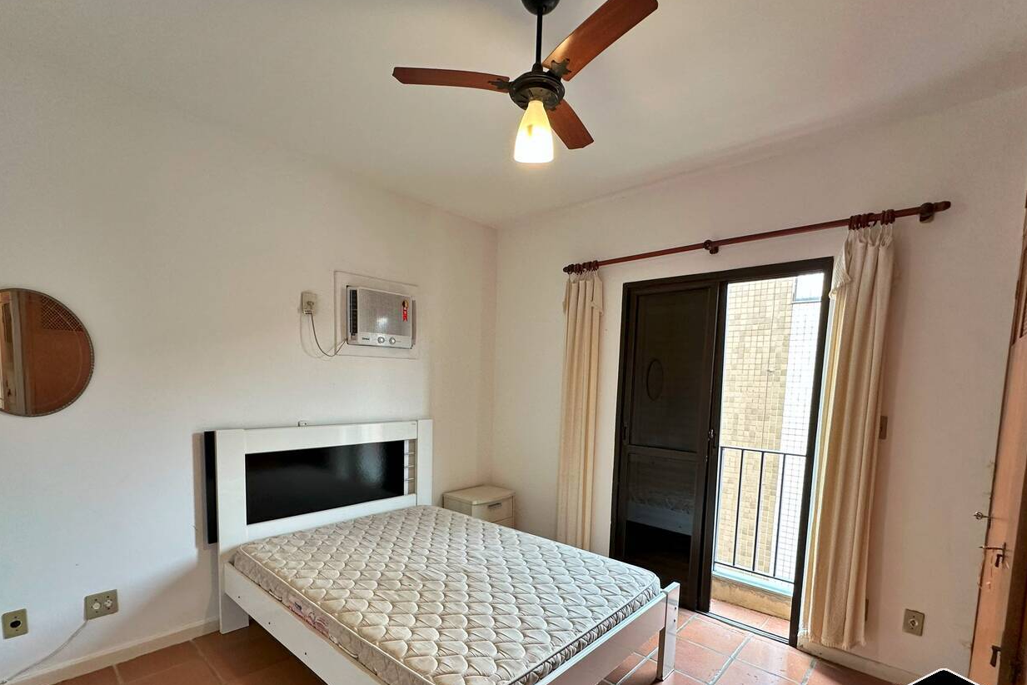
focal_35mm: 17
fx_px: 485
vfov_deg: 69.4
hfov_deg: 93.3
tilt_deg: -5.3
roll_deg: -1.8
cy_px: 426
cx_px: 502
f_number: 2.2
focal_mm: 2.22
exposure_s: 1/120
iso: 200
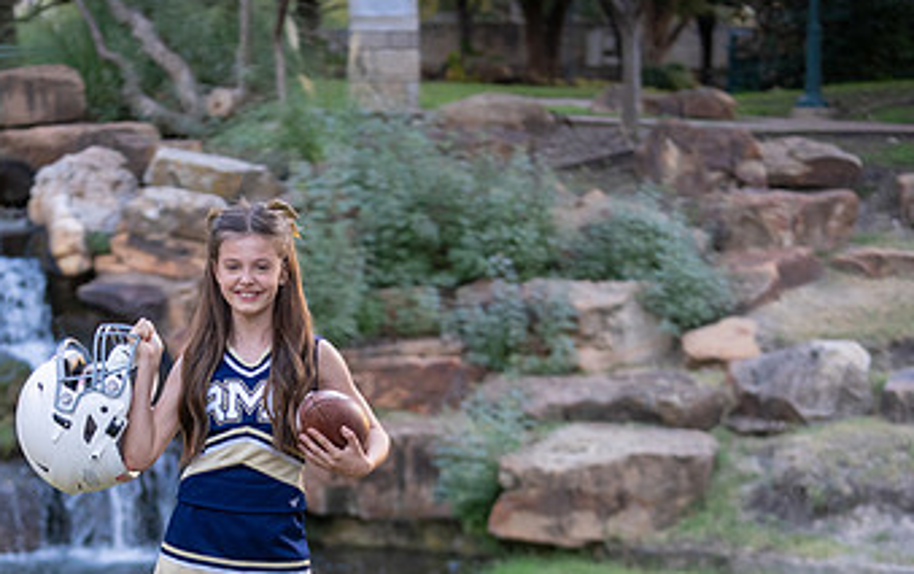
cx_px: 239
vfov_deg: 10.3
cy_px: 524
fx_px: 3168
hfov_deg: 16.3
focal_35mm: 127
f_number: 2.8
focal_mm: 70
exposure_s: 1/320
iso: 800
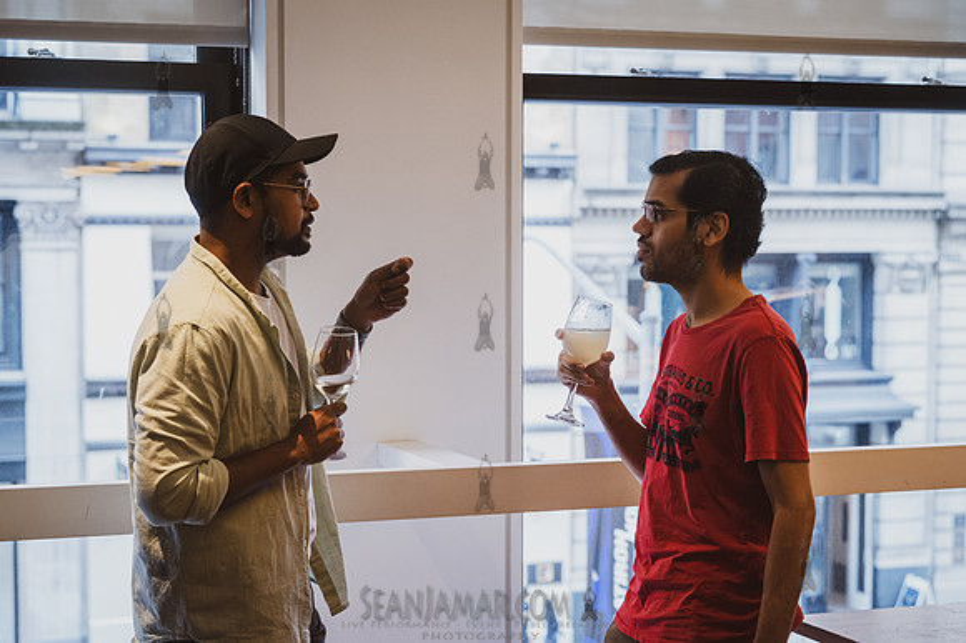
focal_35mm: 67
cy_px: 358
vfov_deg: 20.4
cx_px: 445
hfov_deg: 30.2
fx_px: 1789
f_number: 4
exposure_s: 1/320
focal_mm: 60
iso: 5000
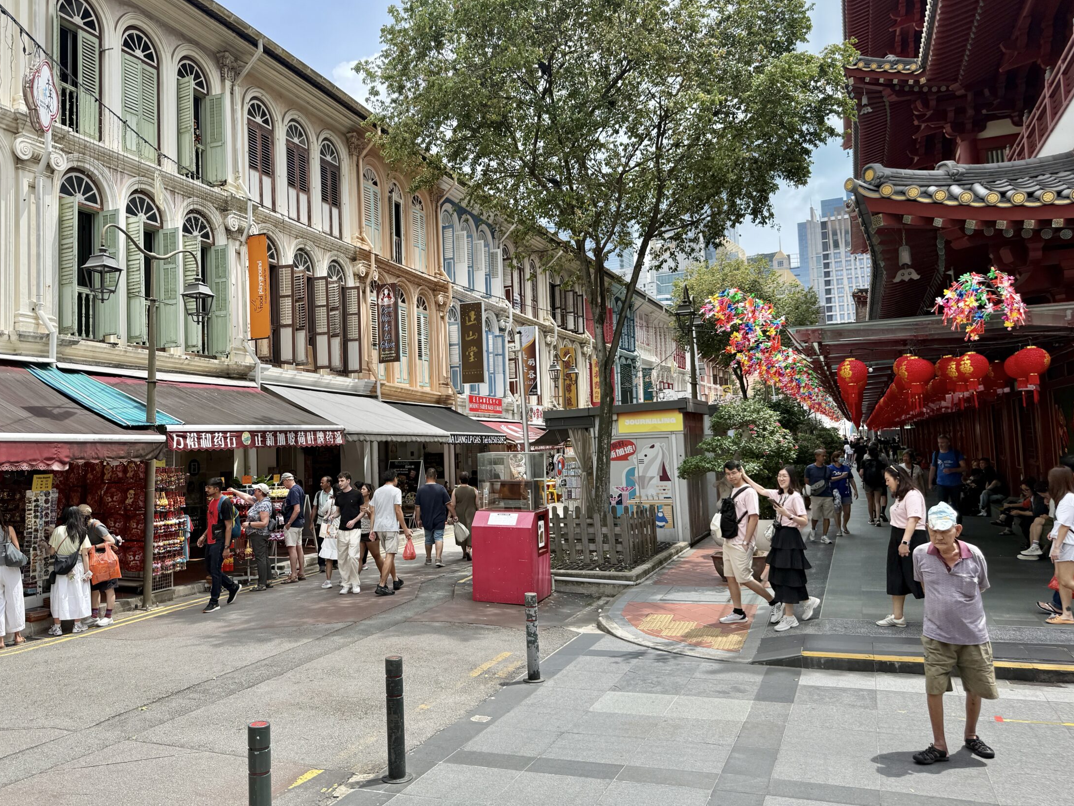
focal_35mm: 28
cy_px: 375
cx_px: 456
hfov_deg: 63.1
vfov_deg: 49.7
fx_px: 869
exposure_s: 1/2525
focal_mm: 6.76
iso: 80
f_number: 1.78
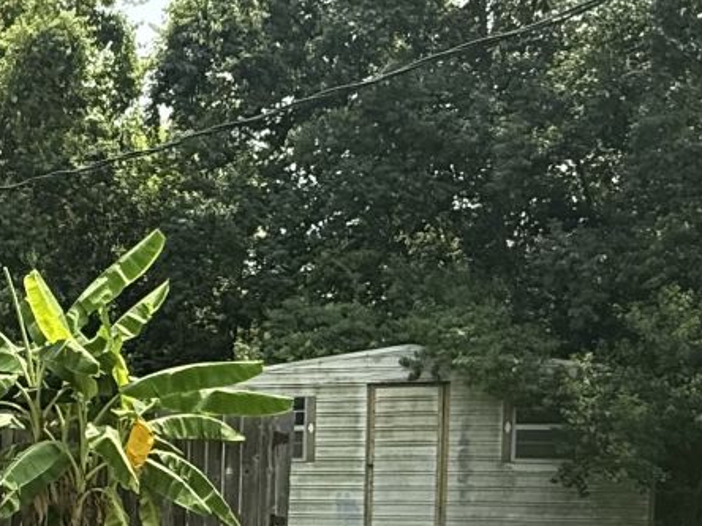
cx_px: -17
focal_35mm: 63
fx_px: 1278
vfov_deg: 22.0
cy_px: 578
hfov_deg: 28.6
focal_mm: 2.22
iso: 64
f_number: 2.2
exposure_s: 1/1235
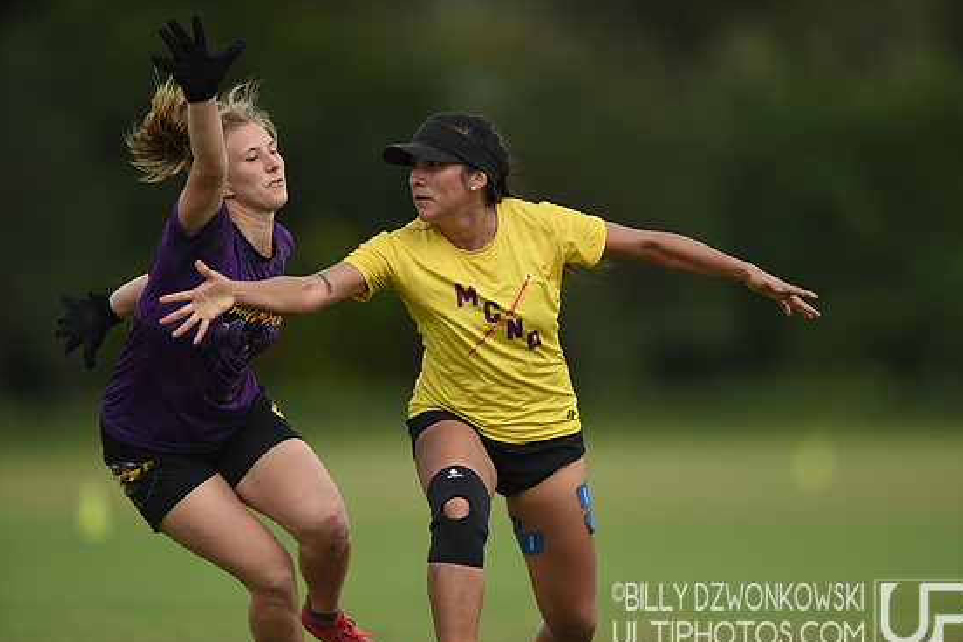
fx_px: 11234
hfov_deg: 4.9
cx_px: 501
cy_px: 331
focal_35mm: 420
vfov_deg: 3.3
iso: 160
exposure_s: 1/2000
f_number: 2.8
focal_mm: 400
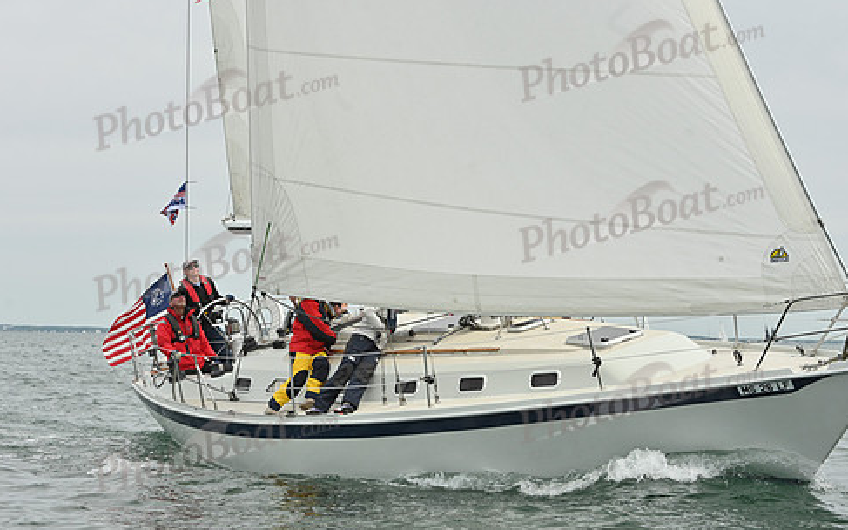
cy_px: 332
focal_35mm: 85
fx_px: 1964
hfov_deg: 24.4
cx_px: 430
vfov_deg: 15.3
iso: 320
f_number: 8
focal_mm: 70
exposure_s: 1/1600
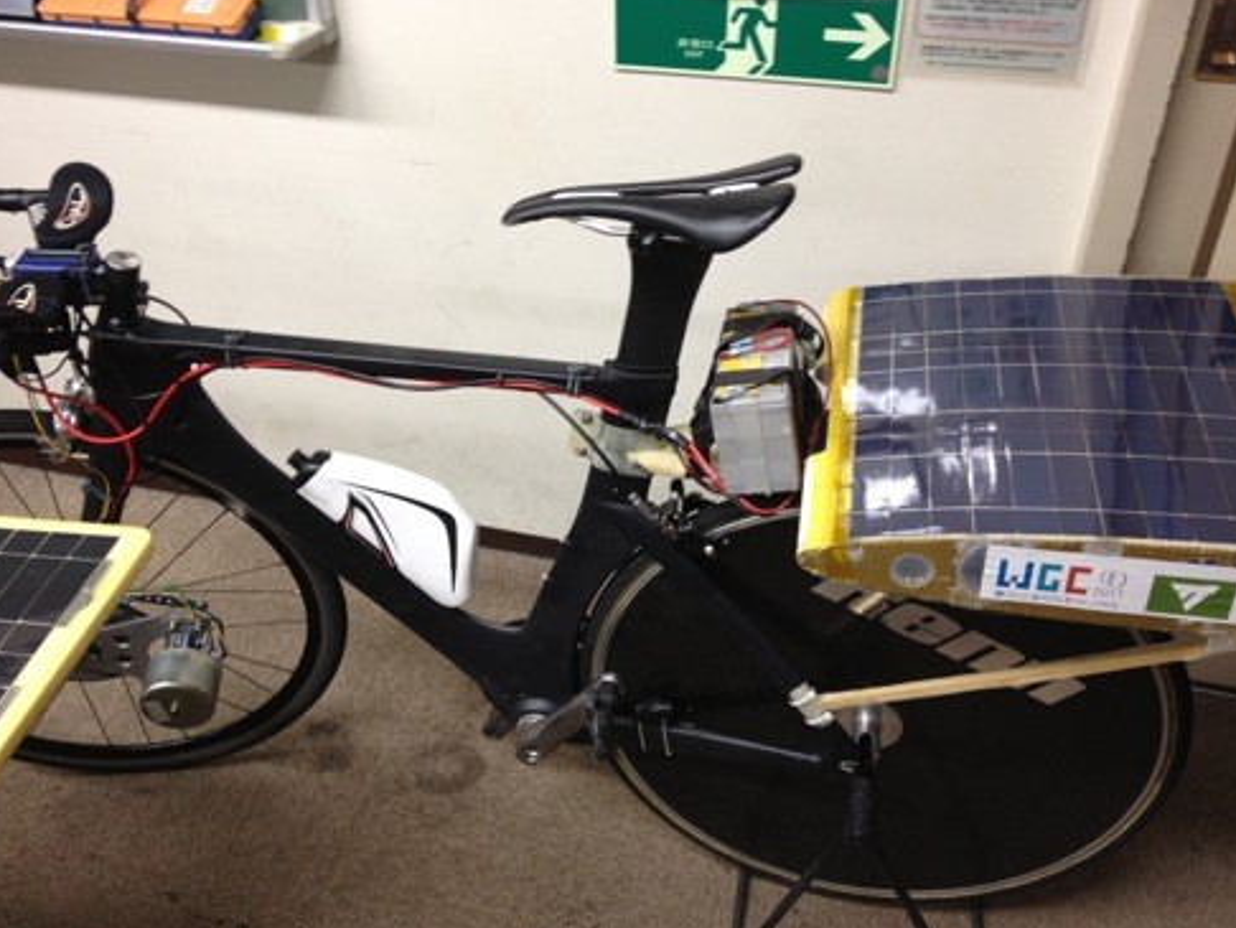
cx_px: 623
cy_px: 456
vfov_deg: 39.7
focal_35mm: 36
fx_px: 1286
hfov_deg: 51.3
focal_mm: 4.28
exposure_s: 1/20
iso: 100
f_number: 2.4
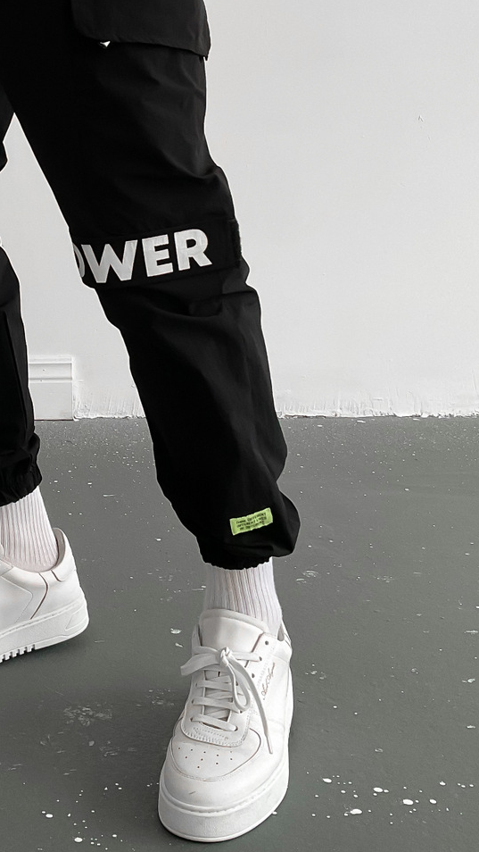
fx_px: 1196
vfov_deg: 38.2
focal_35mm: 53
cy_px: 217
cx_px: 49
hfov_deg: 22.1
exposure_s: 1/120
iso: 64
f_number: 1.8
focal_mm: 3
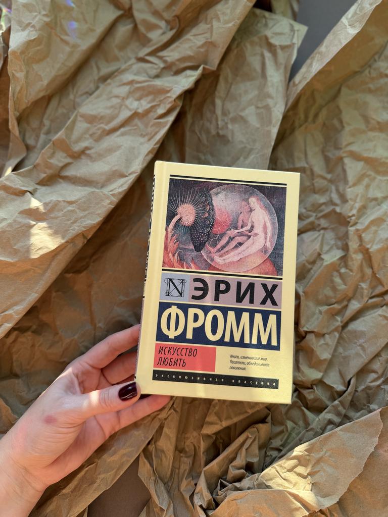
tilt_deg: -73.7
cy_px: 258
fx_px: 359
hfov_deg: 56.8
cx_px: 194
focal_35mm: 24
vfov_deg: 71.6
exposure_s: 1/393
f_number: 1.78
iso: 80
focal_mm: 6.76
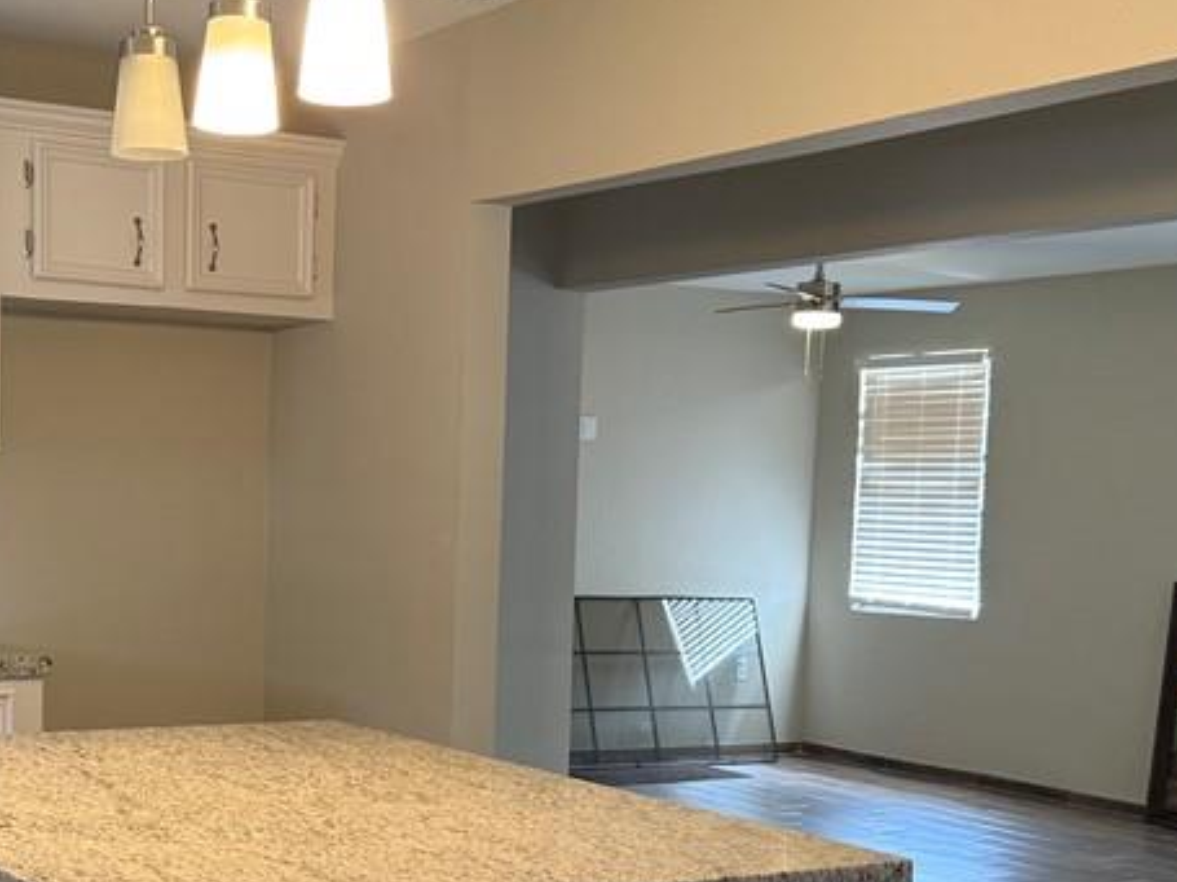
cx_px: 305
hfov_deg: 34.8
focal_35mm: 54
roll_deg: -2.2
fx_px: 1836
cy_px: 603
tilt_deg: -2.8
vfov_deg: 26.8
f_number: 1.78
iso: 200
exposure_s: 1/60
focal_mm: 6.76
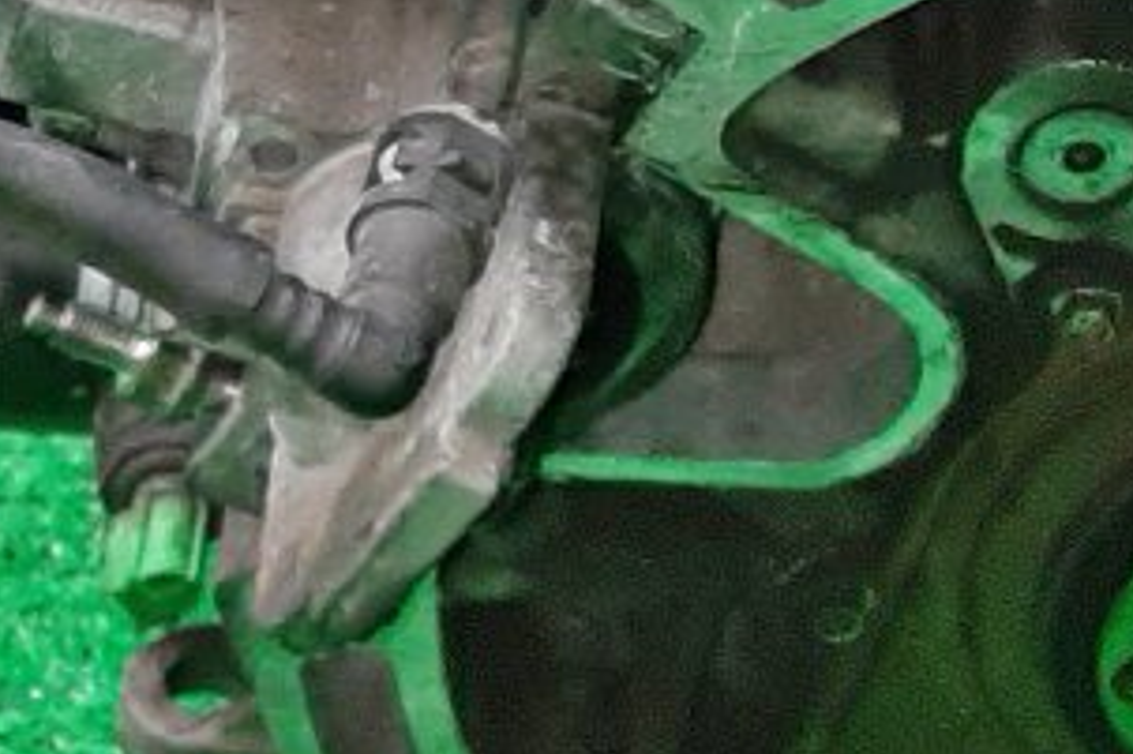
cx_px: 1336
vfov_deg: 10.4
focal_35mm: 129
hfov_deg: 15.4
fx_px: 4058
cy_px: -274
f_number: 1.7
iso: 212
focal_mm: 3.93
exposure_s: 1/33
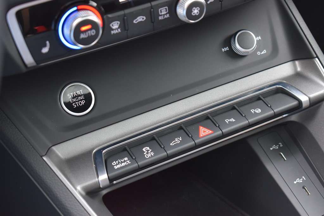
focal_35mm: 82
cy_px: 108
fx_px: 743
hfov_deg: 24.6
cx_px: 162
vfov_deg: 16.6
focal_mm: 55
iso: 1400
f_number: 5.6
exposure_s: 1/60
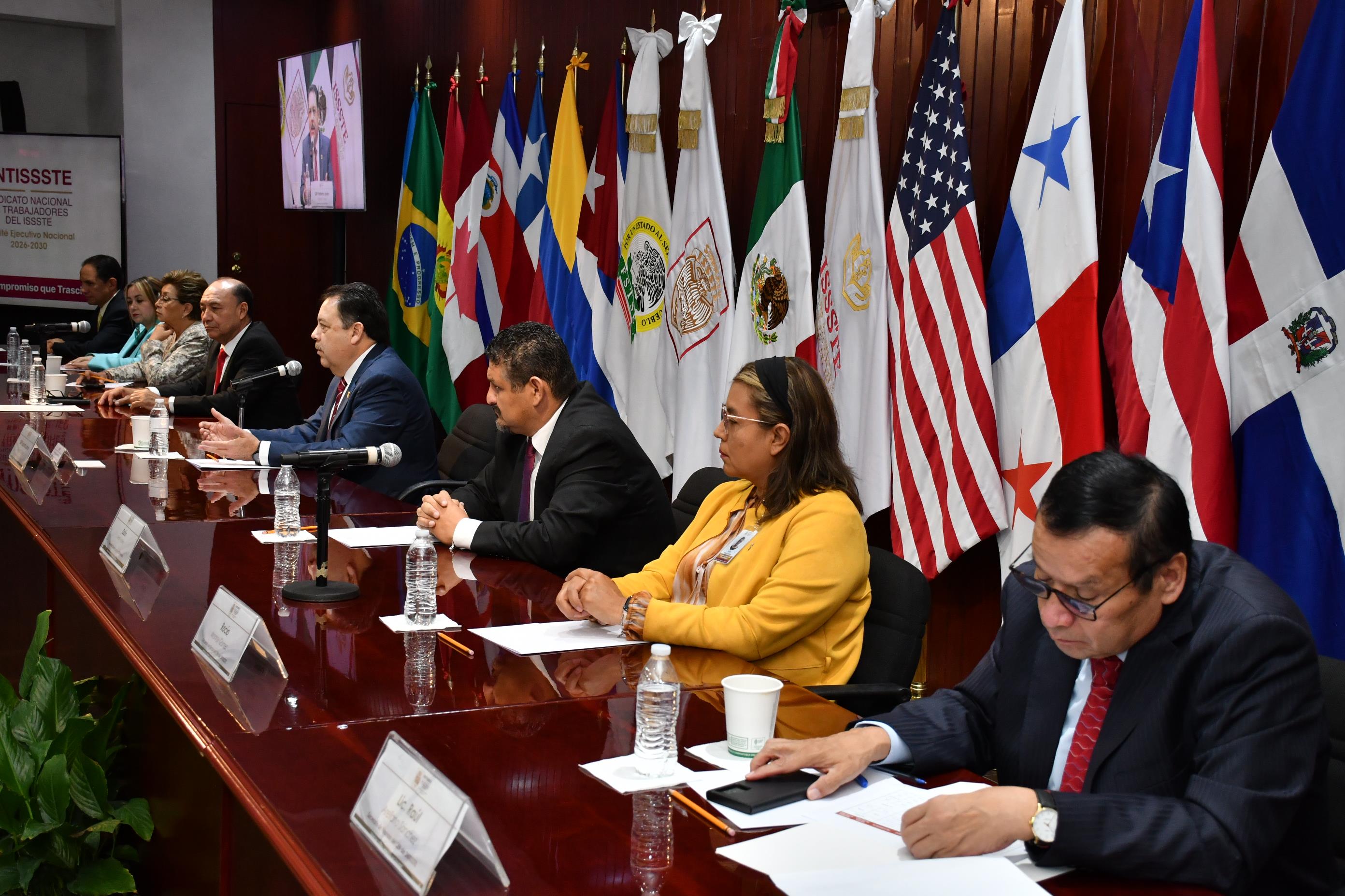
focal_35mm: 48
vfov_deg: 28.1
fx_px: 1793
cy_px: 448
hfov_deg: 41.1
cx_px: 672
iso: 1250
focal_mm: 32
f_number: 5.6
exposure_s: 1/125
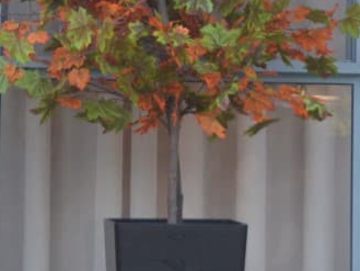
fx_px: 2955
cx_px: 205
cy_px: -10
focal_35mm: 284
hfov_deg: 7.0
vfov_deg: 5.2
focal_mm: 40
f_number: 5.6
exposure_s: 1/125
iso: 400
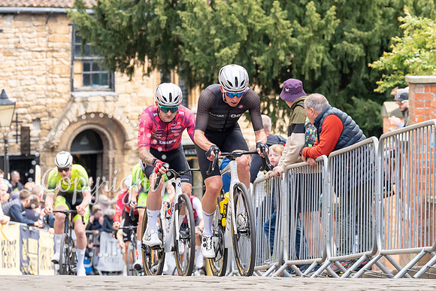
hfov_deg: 9.7
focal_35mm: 212
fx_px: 2574
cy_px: 22
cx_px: 241
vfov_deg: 6.5
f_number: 5
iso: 1250
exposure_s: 1/1000
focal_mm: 115
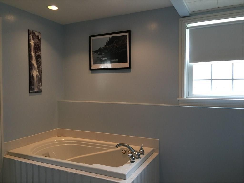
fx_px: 204
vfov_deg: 48.2
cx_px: 122
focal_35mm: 29
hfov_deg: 61.7
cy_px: 92
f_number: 2.2
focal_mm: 4.15
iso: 50
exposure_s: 1/30
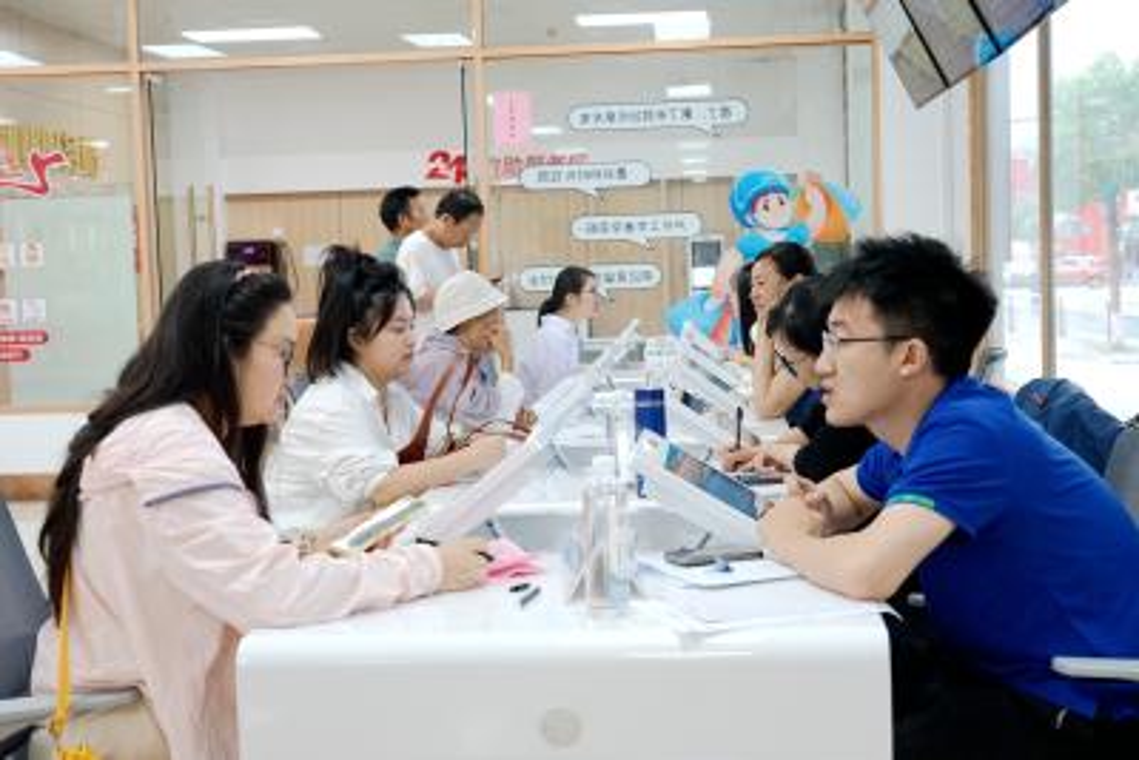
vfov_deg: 27.0
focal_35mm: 50
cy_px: 380
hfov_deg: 39.6
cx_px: 570
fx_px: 1582
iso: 2000
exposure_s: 1/200
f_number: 6.3
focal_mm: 50
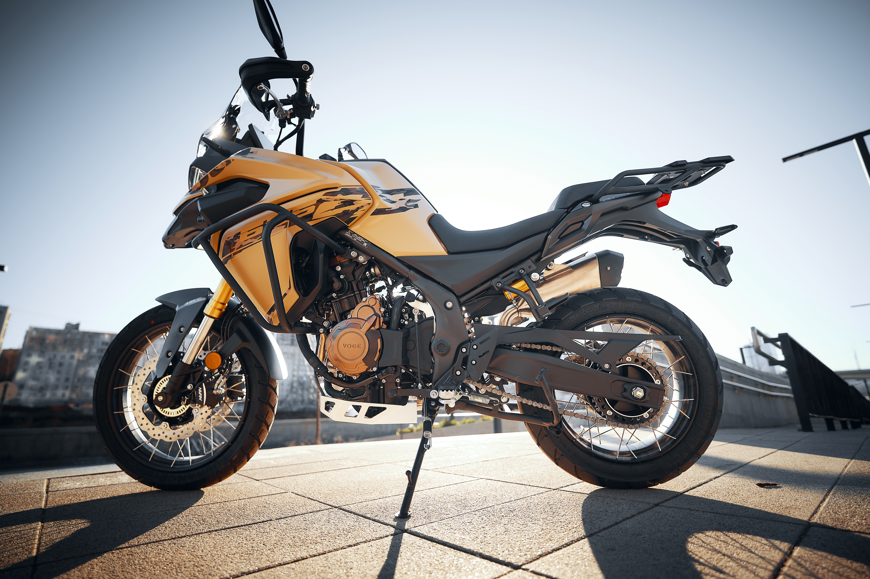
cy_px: 290
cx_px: 435
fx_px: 386
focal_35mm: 16
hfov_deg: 96.8
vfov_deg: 73.7
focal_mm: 16
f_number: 1.8
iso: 100
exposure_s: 1/640
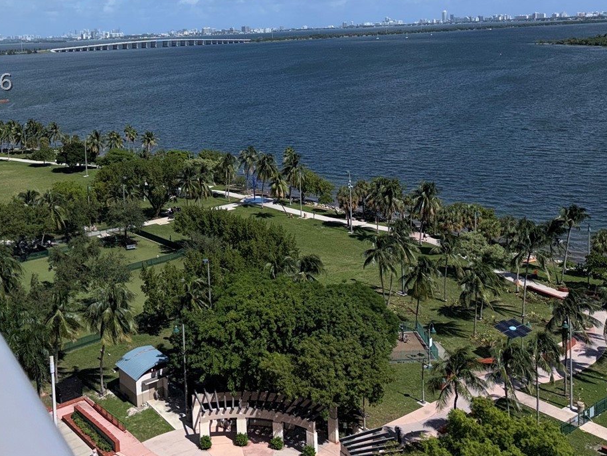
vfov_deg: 33.2
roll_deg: +3.2
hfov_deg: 44.3
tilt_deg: -4.2
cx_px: 216
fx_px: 737
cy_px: 82
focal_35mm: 42
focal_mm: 6.76
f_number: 1.78
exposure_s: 1/17544
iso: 50
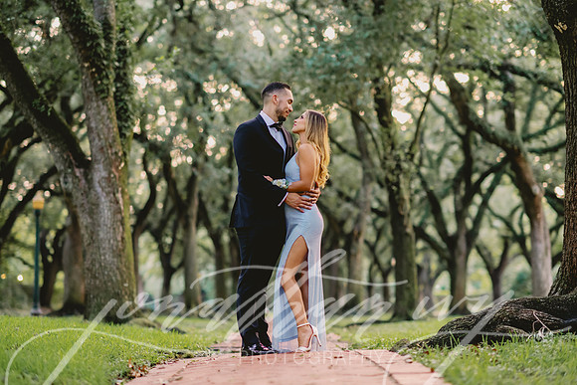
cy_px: 198
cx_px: 283
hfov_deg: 23.3
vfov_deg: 15.6
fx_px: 1401
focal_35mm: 87
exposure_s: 1/250
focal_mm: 85
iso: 1250
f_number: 2
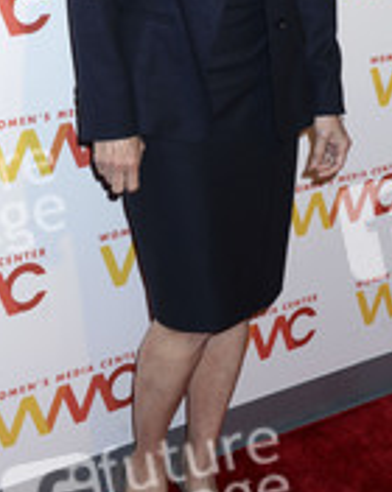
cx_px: 228
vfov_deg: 24.3
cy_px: 75
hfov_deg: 19.8
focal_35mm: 77
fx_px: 1121
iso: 500
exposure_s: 1/250
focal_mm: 36
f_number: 7.1
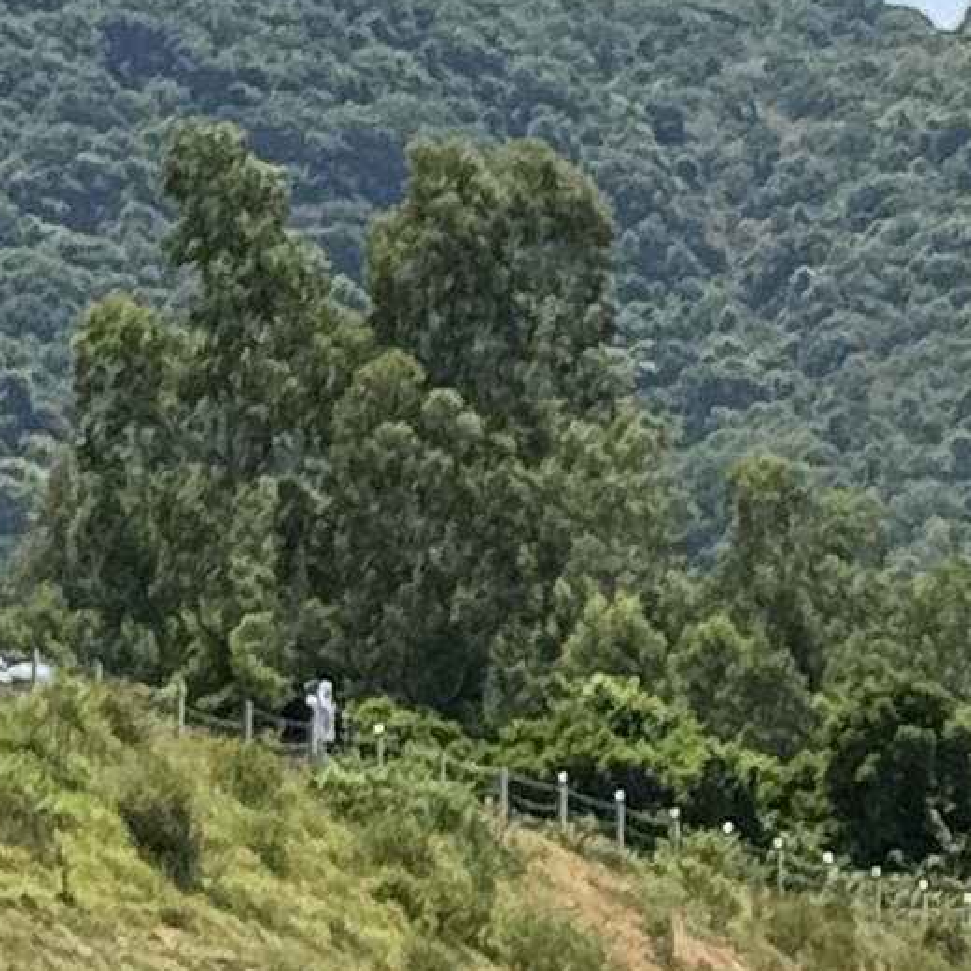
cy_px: 1339
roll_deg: +0.0
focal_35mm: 329
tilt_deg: +2.4
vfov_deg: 5.3
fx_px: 10441
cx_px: 1643
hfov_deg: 5.3
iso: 80
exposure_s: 1/3891
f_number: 1.78
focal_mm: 6.76
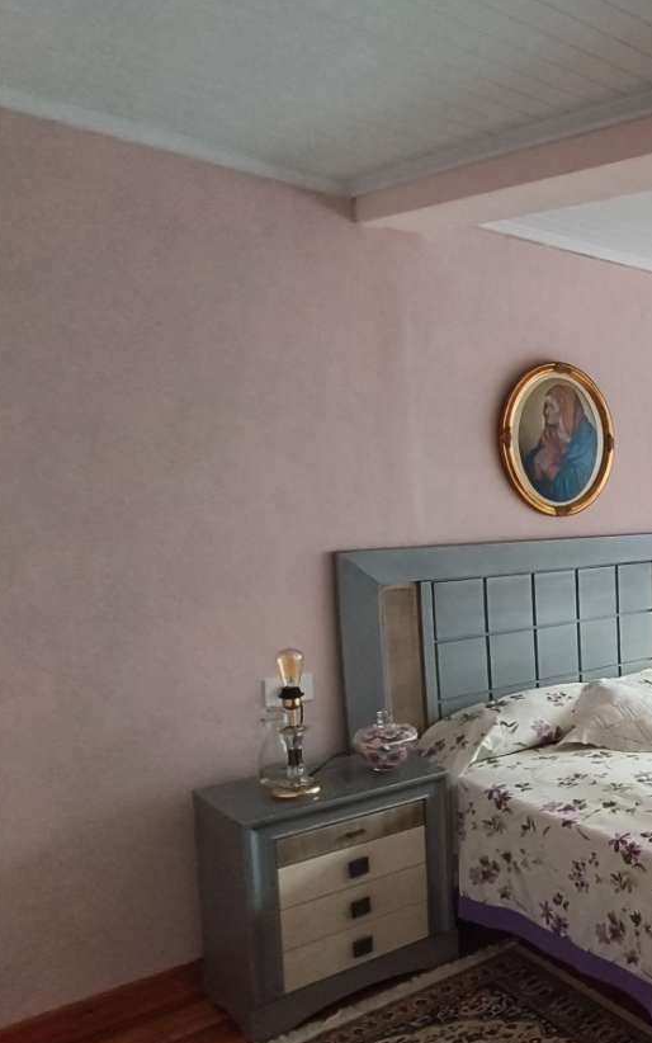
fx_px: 824
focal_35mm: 29
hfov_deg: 30.1
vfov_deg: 64.4
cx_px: 922
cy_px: 588
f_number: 2.2
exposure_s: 1/100
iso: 64
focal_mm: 1.67
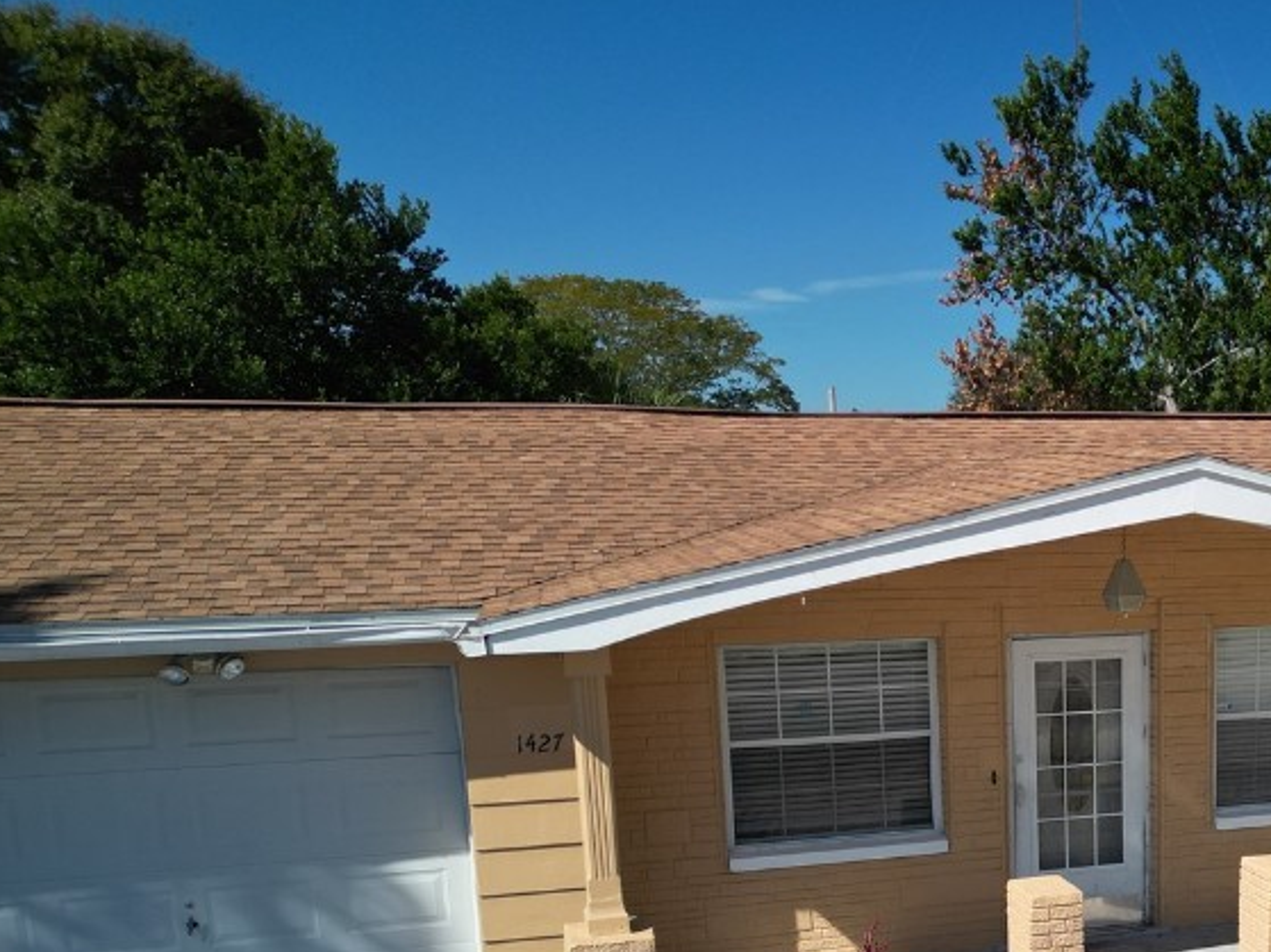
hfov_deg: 40.0
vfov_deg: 31.5
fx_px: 1615
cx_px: 1128
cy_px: 829
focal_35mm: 44
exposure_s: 1/1600
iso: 100
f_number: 1.7
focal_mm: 6.72
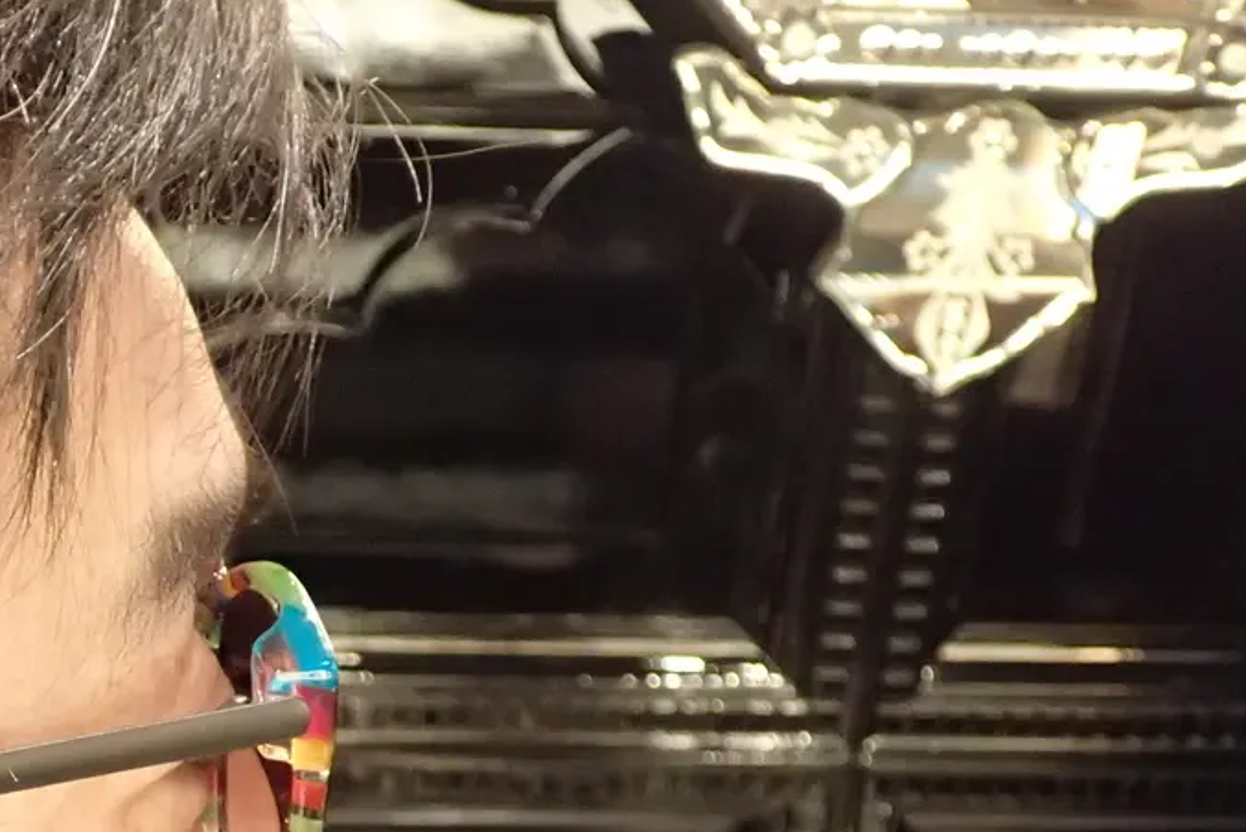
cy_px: 998
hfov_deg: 22.1
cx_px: -177
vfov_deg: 15.3
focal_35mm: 86
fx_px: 2978
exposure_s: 1/13
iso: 800
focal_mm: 6.42
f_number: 2.6
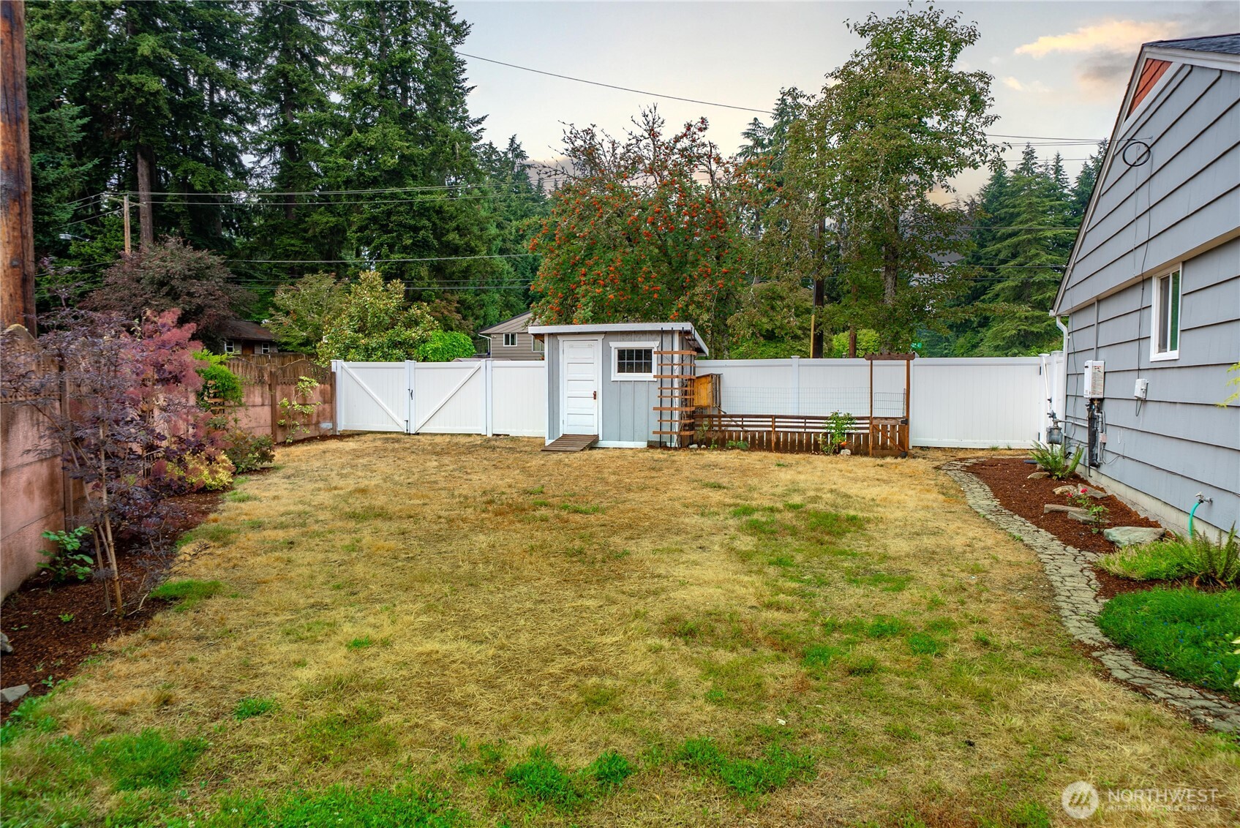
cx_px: 620
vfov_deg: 57.3
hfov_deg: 78.6
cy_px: 414
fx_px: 758
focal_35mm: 22
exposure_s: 1/80
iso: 80
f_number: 7.1
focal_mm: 22
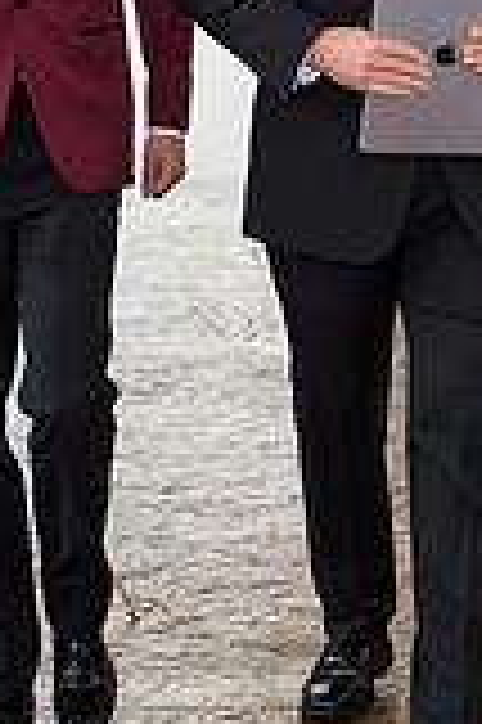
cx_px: 218
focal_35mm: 184
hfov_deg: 7.4
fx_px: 3703
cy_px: 126
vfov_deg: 11.1
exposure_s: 1/90
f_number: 4
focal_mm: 66
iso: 400
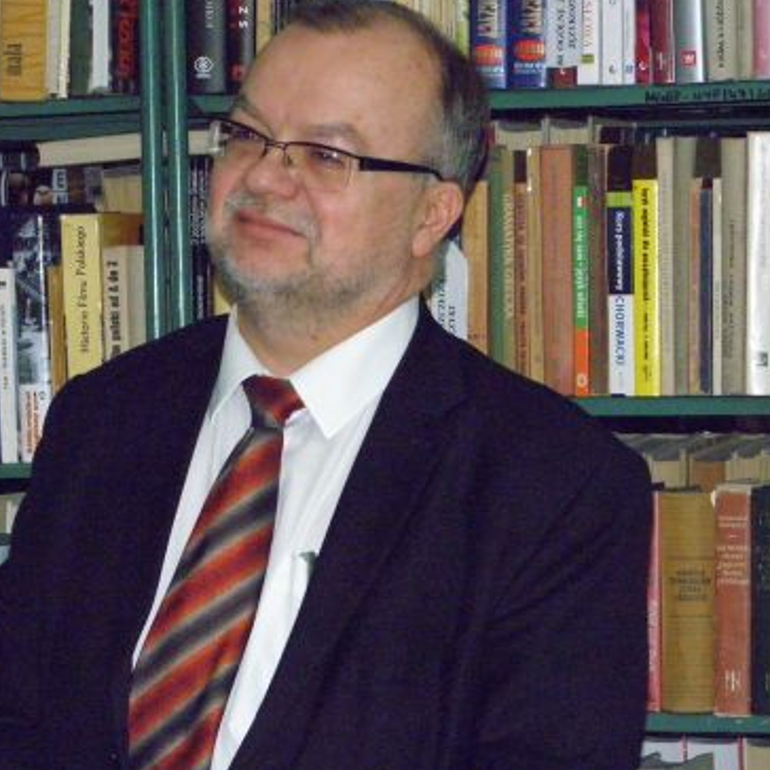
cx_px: 260
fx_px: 4555
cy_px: 384
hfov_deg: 9.7
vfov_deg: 9.7
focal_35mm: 181
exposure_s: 1/160
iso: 1000
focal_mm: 26.8
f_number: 5
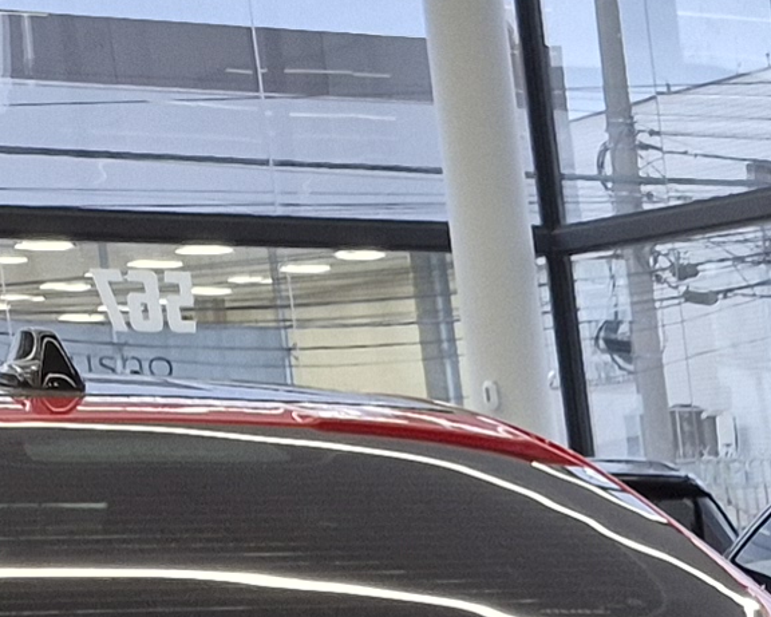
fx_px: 3560
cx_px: 2237
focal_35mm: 156
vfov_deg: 9.1
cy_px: 1389
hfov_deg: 9.8
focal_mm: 5.4
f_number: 1.8
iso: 64
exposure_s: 1/120
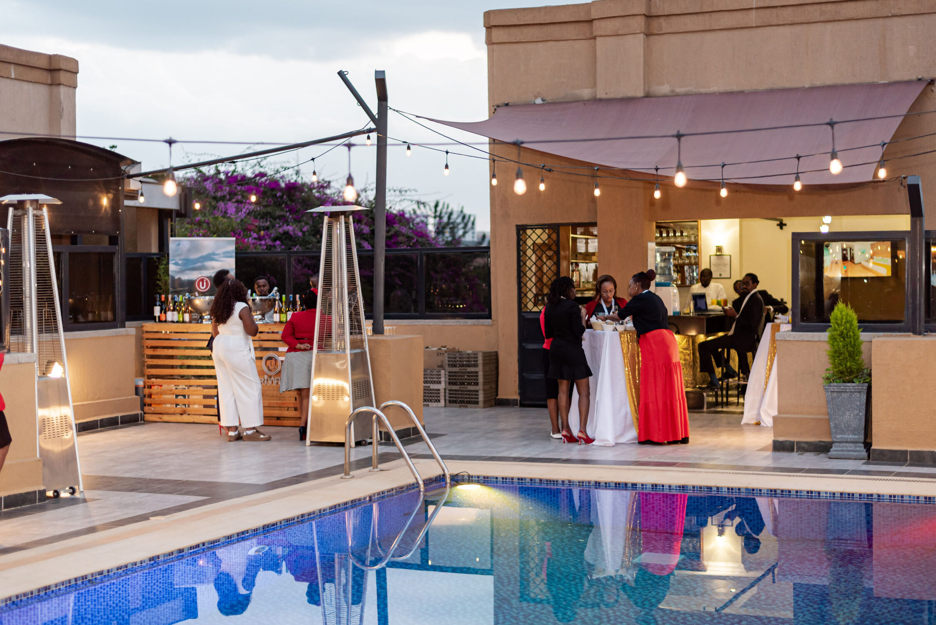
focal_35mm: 57
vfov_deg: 23.8
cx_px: 500
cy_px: 307
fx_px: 1482
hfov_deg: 35.0
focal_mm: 50
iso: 320
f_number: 1.8
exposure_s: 1/200
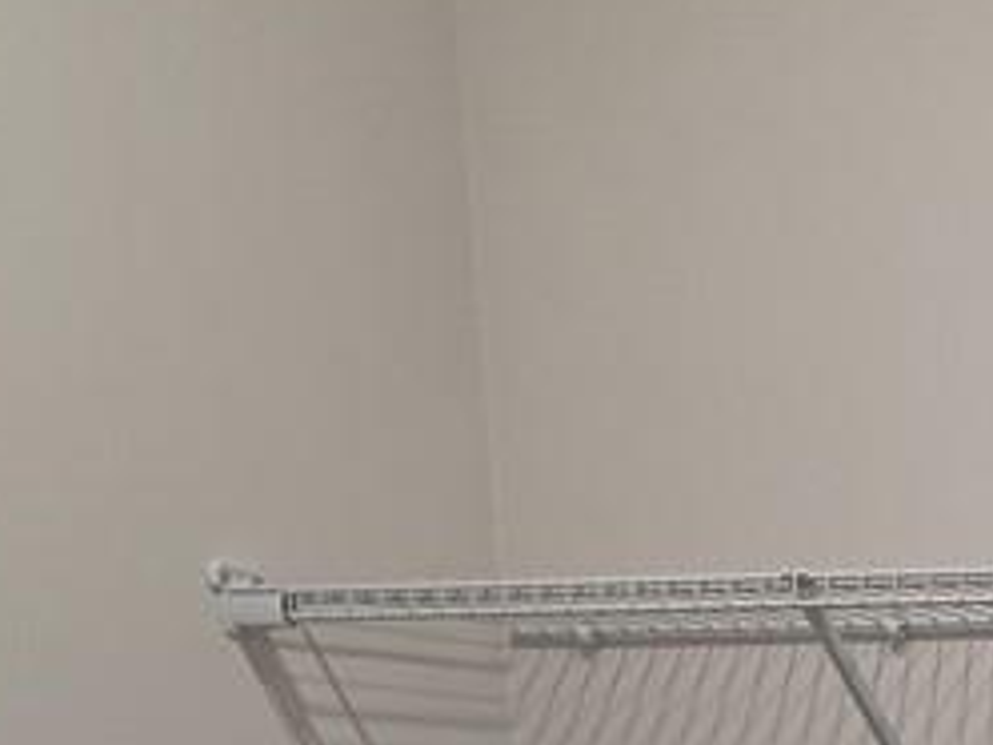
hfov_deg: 17.5
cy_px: 1422
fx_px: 2725
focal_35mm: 95
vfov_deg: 13.6
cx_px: 1674
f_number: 1.7
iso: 64
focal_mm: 6.3
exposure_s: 1/60
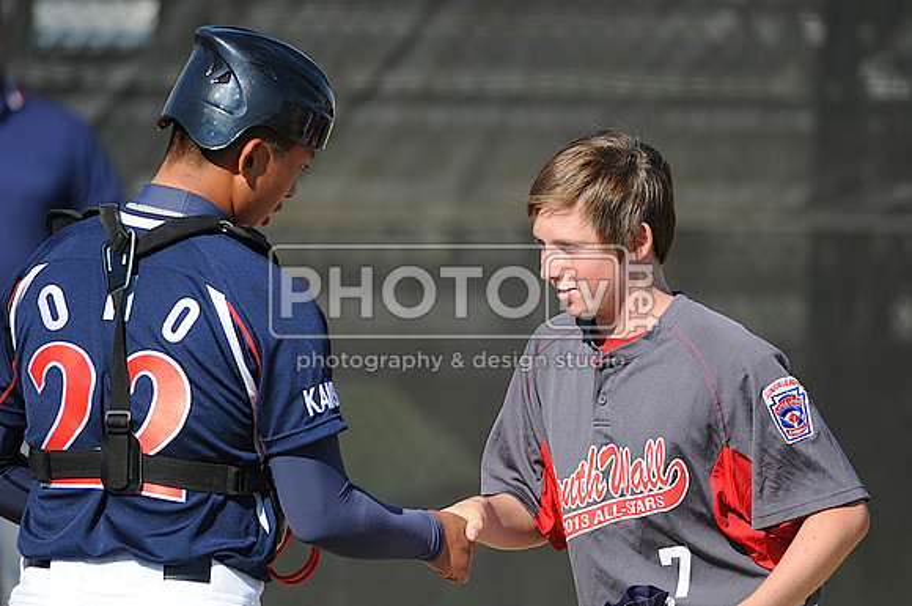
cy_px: 303
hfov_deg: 4.6
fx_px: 11384
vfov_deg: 3.0
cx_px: 456
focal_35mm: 450
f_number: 4
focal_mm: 300
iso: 200
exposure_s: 1/1600
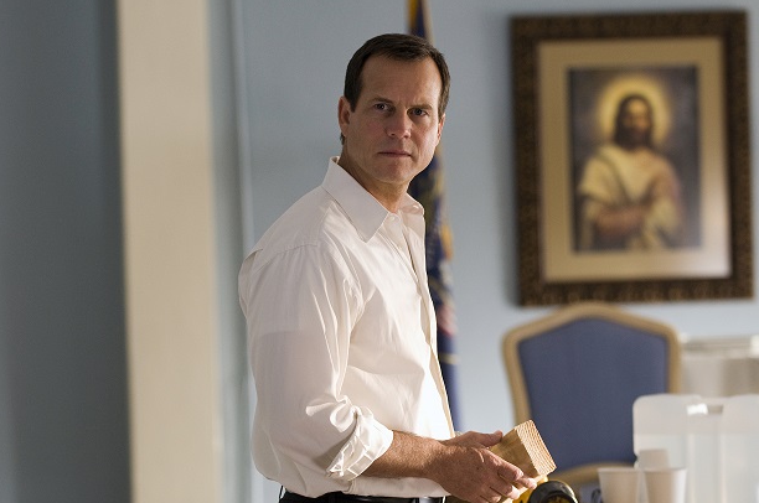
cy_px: 279
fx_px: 3578
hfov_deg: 12.1
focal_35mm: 170
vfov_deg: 8.0
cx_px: 425
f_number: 2.8
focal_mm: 98
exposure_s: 1/125
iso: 500
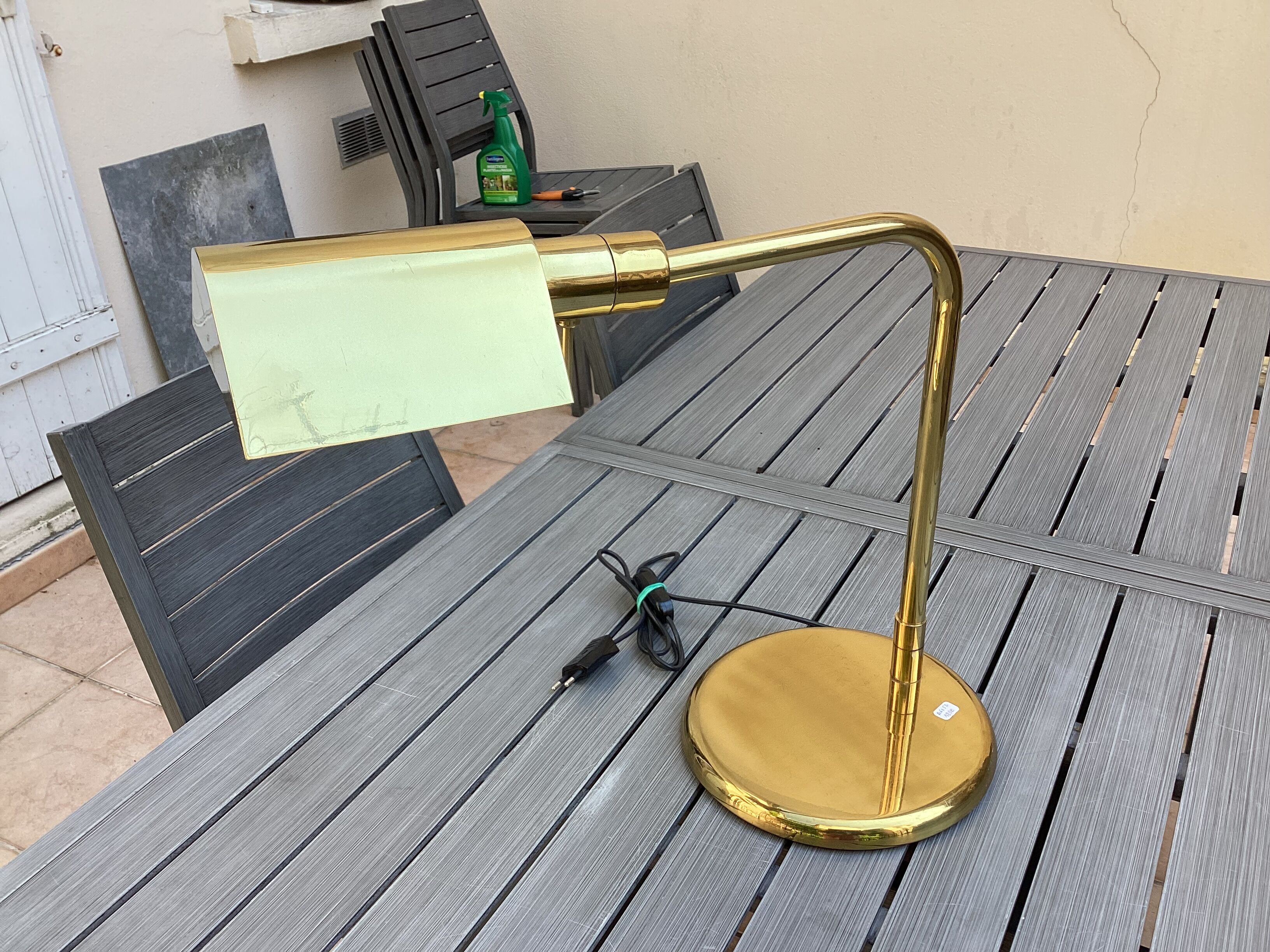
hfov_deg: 58.4
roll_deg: +3.9
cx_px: 635
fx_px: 1137
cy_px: 476
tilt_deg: -29.7
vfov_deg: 45.4
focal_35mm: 31
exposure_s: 1/262
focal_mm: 3.3
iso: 25
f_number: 2.4
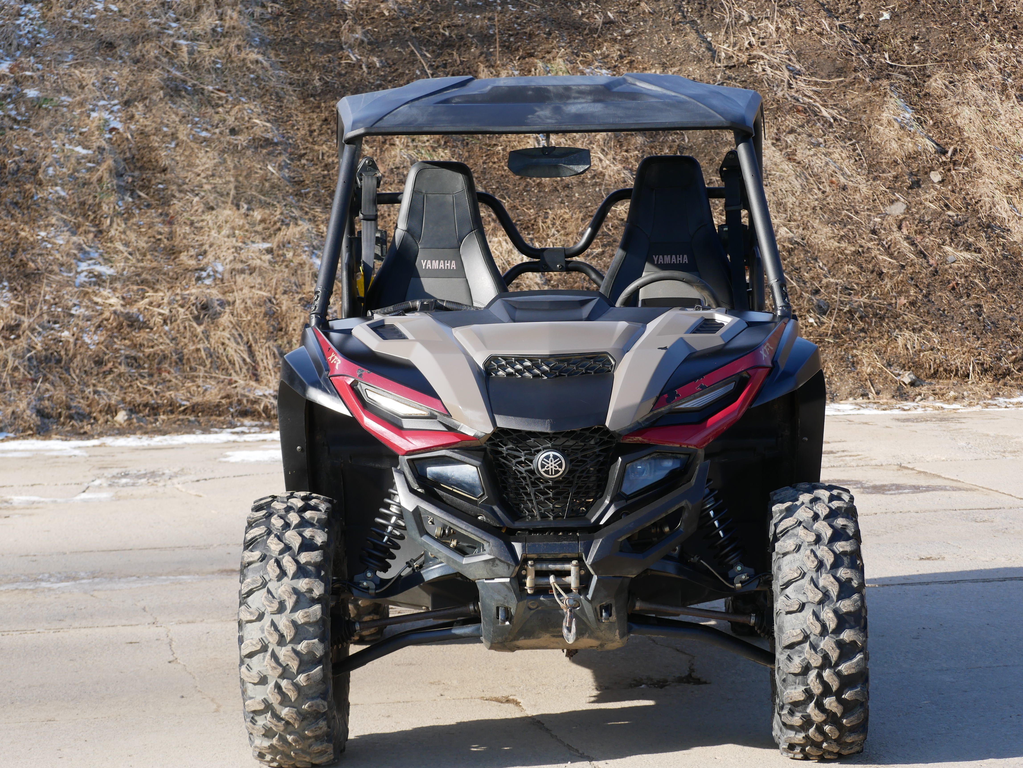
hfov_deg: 20.0
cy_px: 384
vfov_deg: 15.1
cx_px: 512
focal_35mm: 98
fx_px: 2897
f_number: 5.6
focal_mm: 49
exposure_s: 1/320
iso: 200
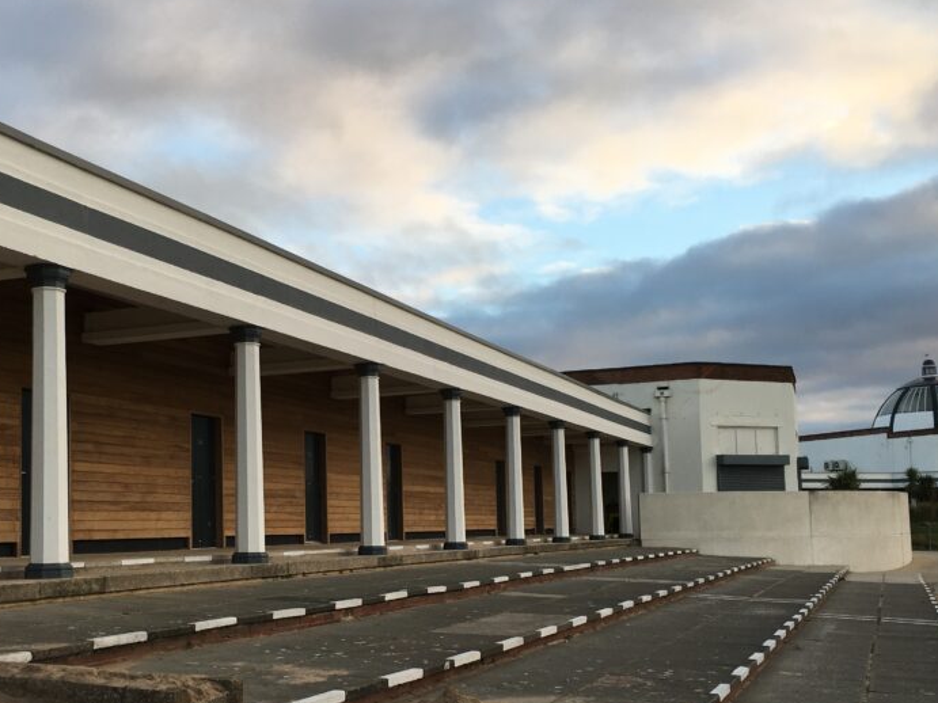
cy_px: 441
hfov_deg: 43.5
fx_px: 1165
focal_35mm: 43
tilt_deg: +5.5
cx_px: 349
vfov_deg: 33.4
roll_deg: +0.4
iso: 25
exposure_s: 1/327
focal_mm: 4.15
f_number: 2.2
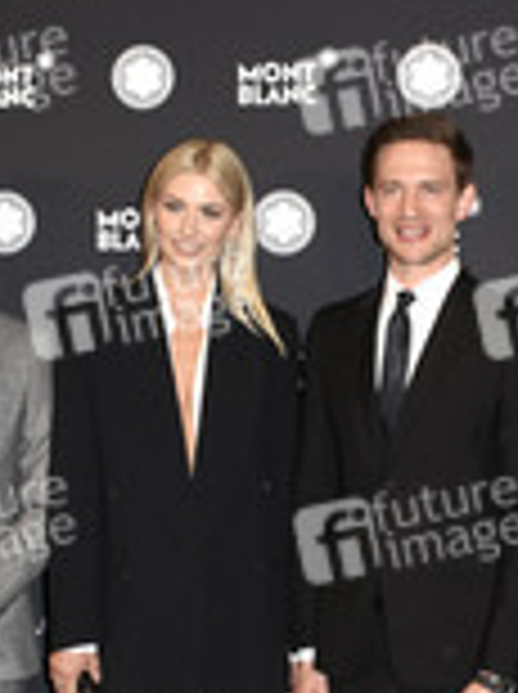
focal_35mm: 76
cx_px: 471
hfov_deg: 19.0
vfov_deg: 24.8
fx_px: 1521
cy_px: 644
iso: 400
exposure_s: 1/125
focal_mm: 18
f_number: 6.3
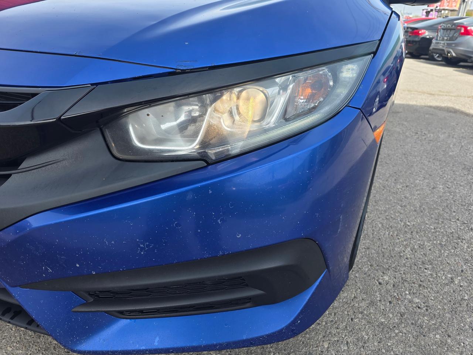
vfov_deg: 58.9
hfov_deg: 73.9
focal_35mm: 23
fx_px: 314
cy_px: 178
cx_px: 236
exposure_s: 1/912
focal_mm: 6.3
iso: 40
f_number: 1.7
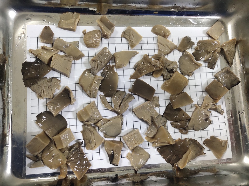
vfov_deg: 48.2
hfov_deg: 61.7
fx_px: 209
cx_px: 124
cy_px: 93
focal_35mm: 29
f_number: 1.8
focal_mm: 4.27
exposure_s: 1/33
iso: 533
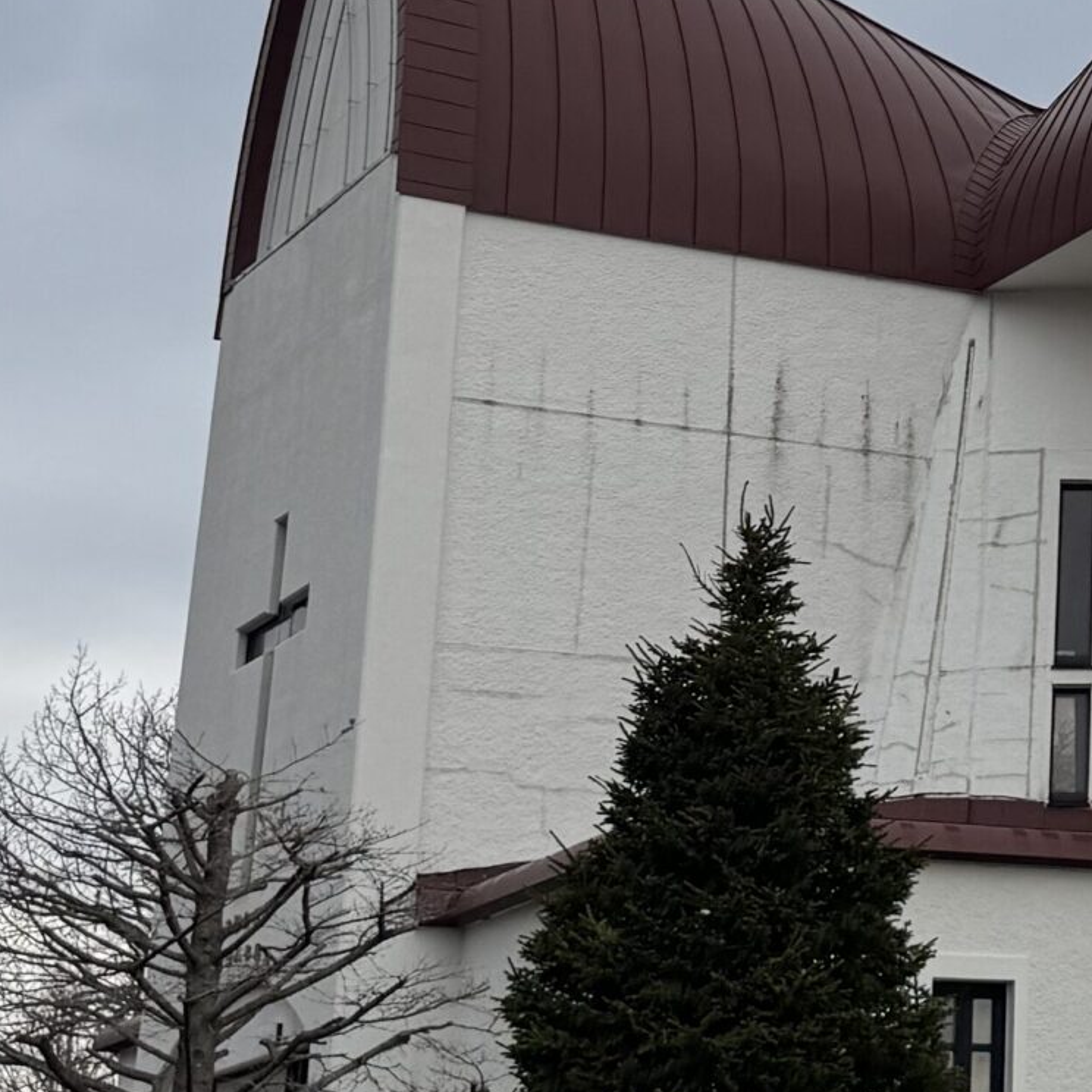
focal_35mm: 73
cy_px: 828
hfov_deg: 21.2
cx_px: 1471
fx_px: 2605
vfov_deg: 23.4
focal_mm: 6.76
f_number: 1.78
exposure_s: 1/572
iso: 80
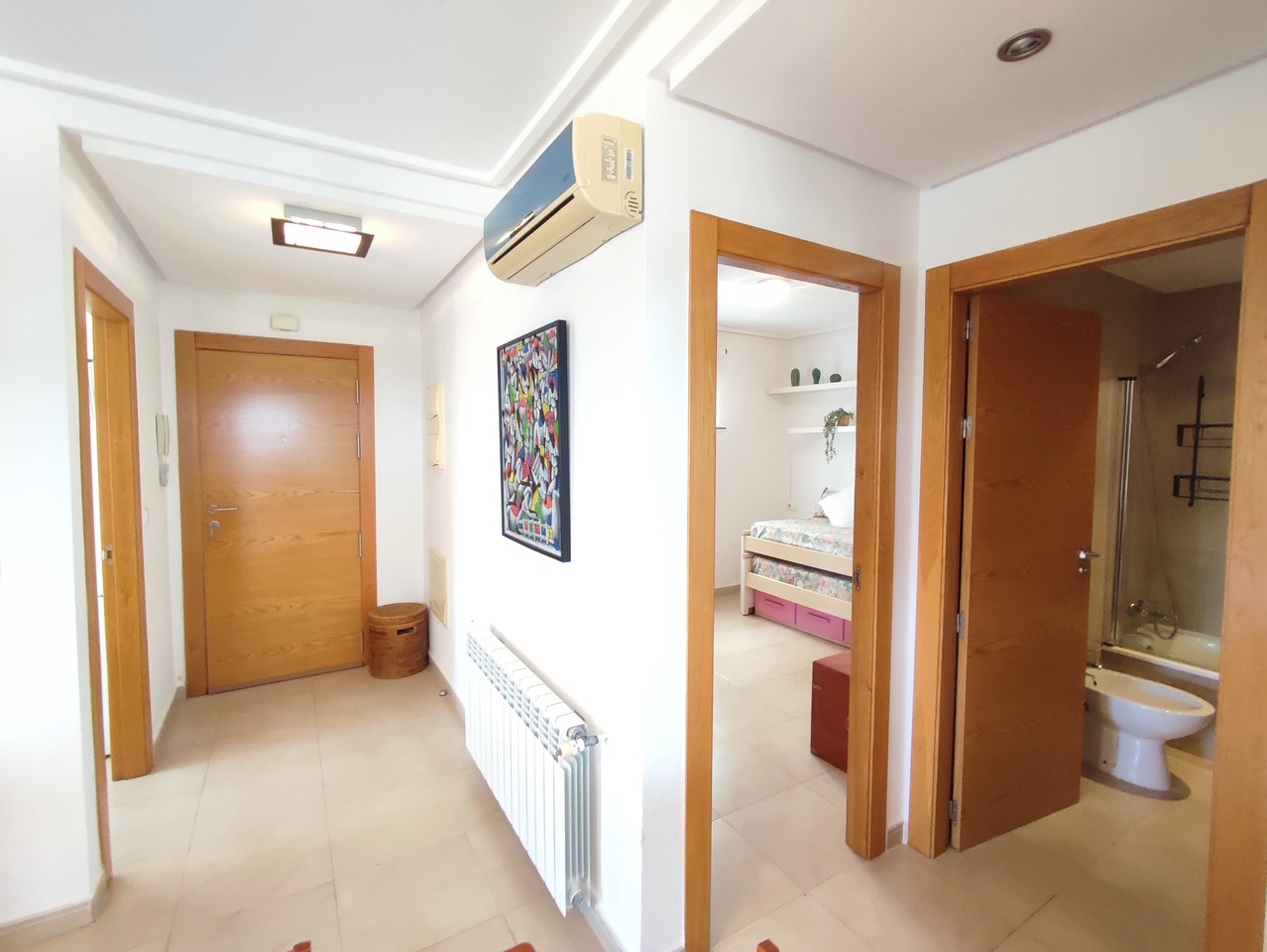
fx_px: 586
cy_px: 476
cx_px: 634
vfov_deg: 78.2
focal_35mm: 16
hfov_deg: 94.5
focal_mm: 1.65
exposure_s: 1/100
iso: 296
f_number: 2.2
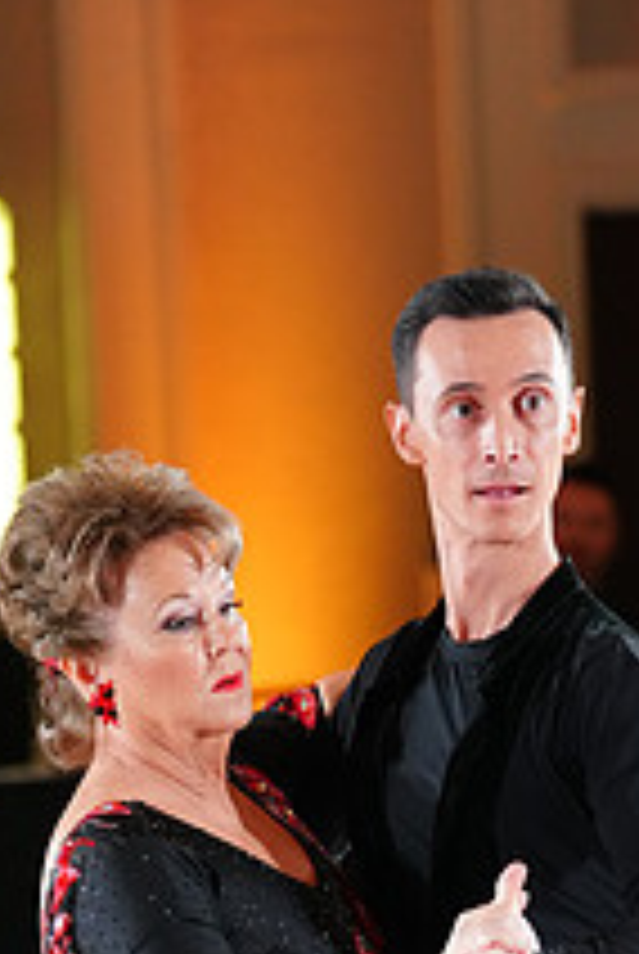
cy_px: 1184
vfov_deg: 7.4
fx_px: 7324
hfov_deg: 5.0
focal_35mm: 276
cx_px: 263
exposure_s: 1/400
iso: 3200
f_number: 2.8
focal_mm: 101
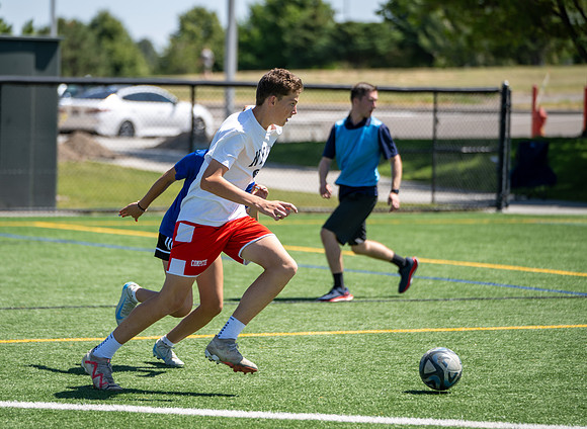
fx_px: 2733
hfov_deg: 12.3
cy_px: 190
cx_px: 225
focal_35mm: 163
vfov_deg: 9.0
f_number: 2.8
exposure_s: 1/800
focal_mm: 135
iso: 40
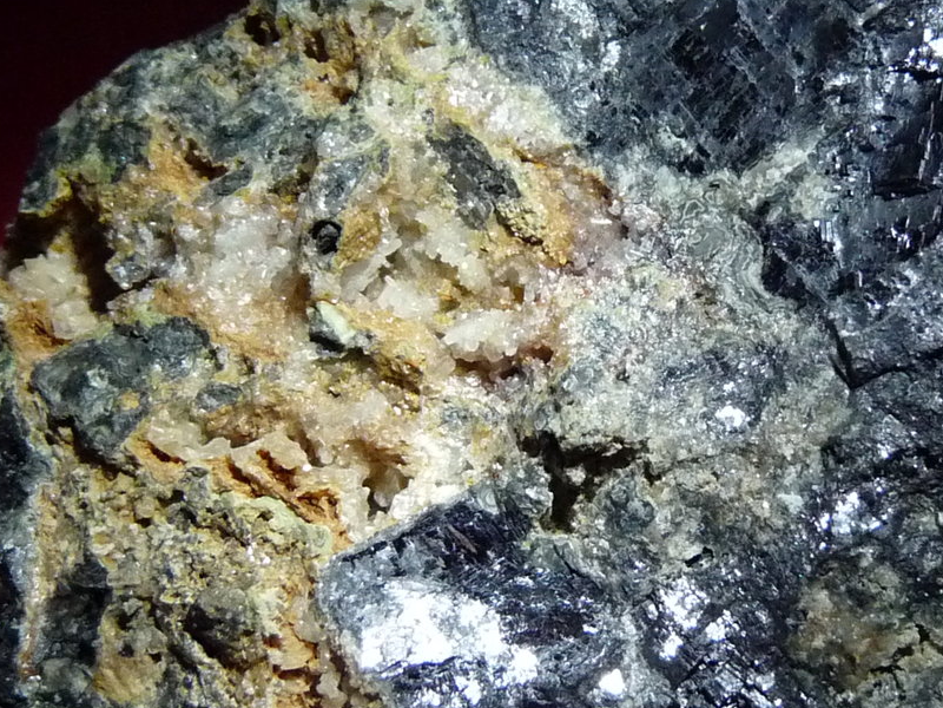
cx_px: 555
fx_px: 2397
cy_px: 402
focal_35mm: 88
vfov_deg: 16.8
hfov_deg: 22.2
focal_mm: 5.6
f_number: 3
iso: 400
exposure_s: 1/5
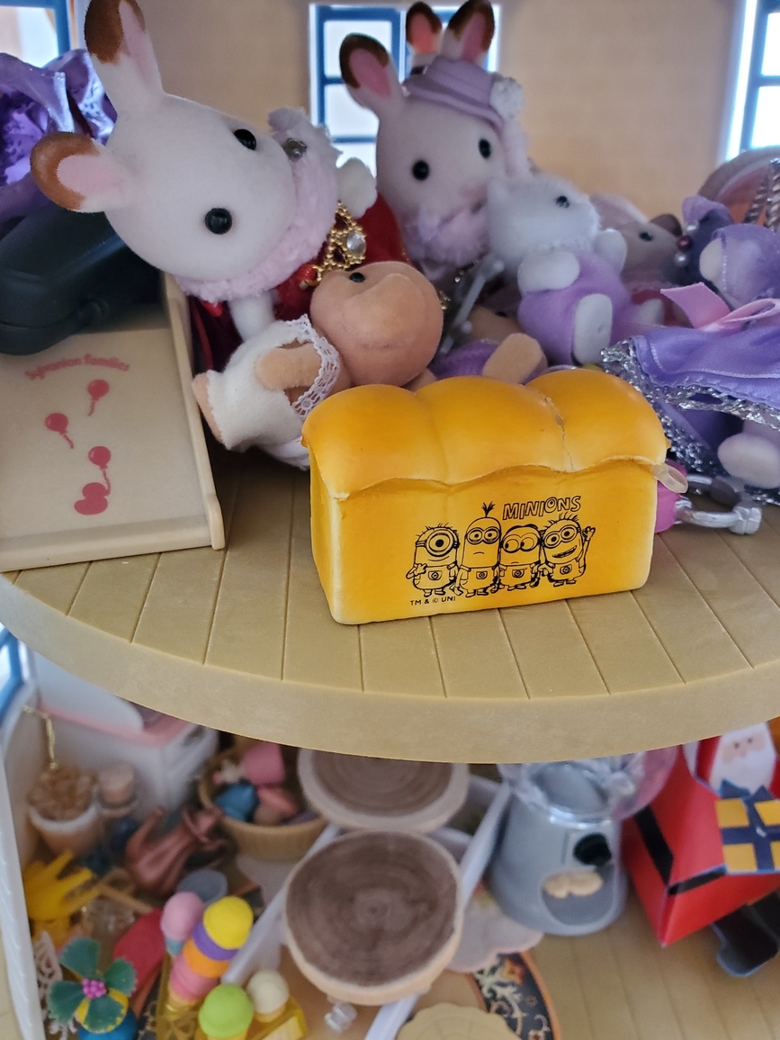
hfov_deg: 51.4
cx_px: 384
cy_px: 529
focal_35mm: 27
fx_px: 811
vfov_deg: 65.3
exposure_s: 1/50
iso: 500
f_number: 2.4
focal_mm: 4.3
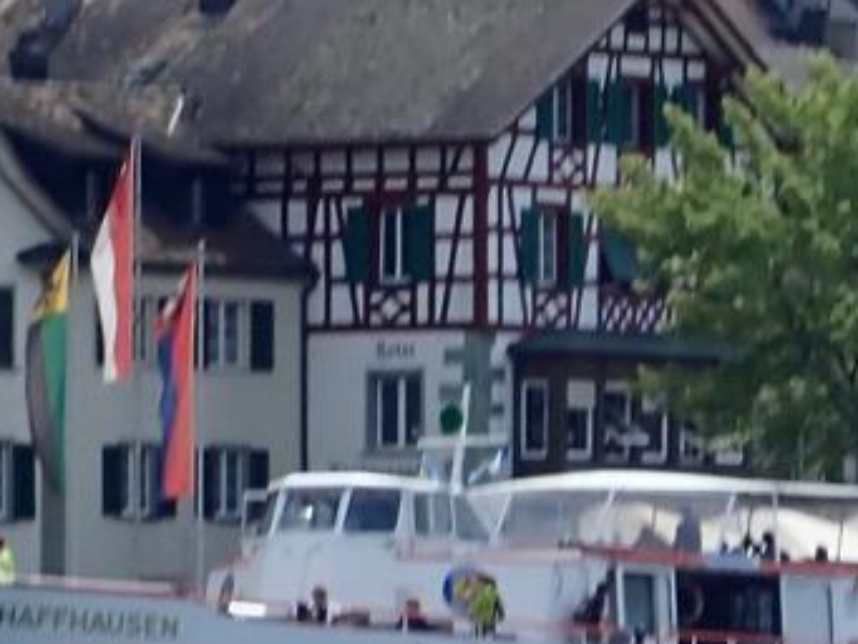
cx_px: 991
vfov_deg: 3.5
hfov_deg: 4.6
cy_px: 863
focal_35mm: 427
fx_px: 10587
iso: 100
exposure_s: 1/320
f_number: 6.3
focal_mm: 16.48
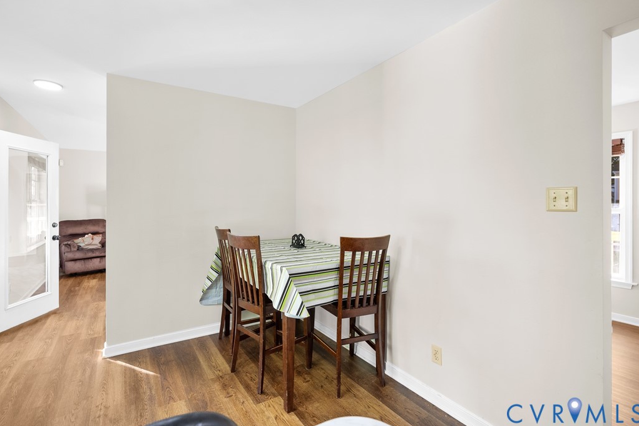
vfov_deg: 70.4
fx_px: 302
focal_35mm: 17
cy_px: 205
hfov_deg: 93.2
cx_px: 303
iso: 1250
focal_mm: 16
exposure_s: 1/30
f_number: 4
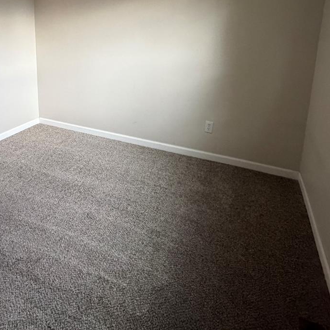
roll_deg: -0.1
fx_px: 280
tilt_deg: -9.1
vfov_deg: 57.0
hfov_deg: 60.1
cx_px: 122
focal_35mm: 26
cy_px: 72
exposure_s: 1/60
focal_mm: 2.22
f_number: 2.2
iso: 800
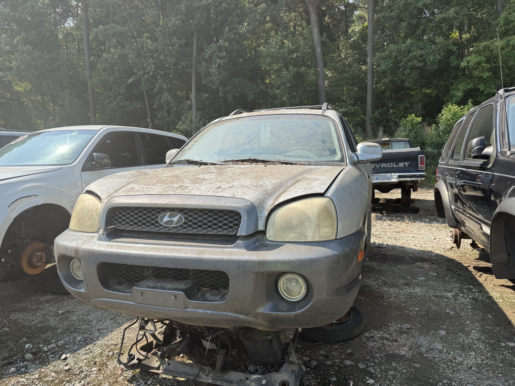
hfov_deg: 71.6
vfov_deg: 56.8
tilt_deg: -3.9
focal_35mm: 24
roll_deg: +2.2
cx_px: 258
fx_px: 357
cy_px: 193
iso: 80
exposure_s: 1/2232
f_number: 1.78
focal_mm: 6.76
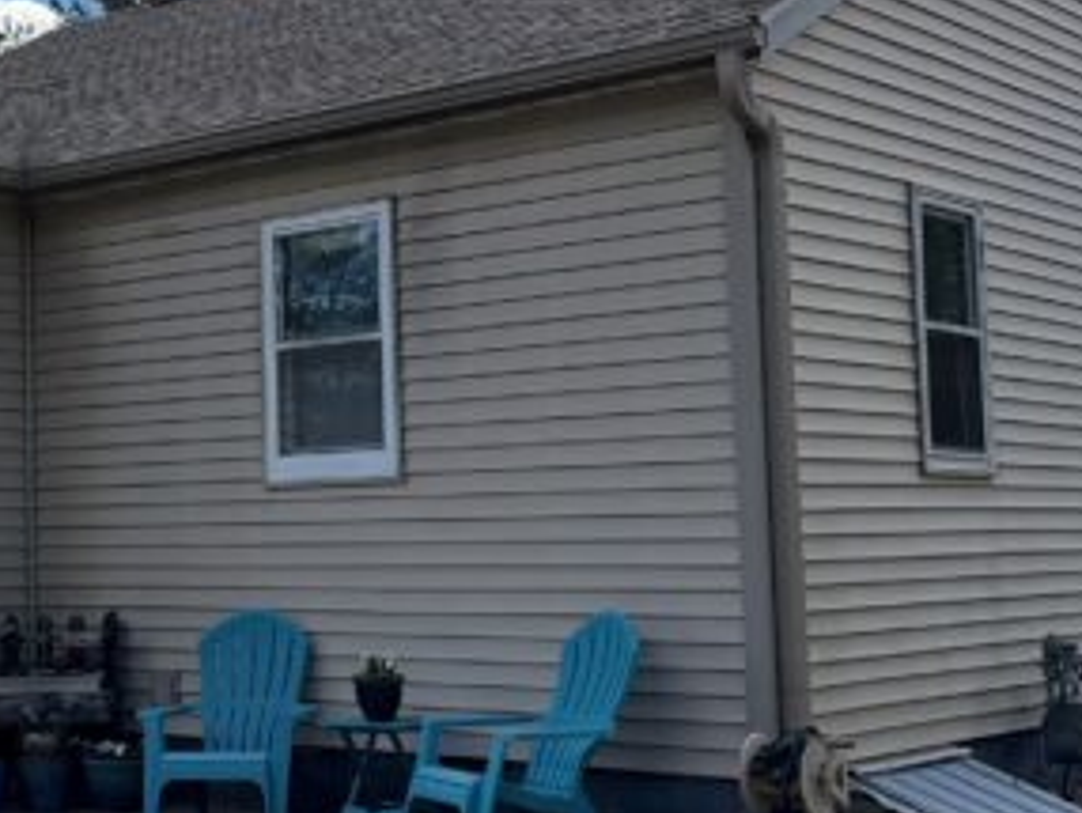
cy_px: 382
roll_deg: +0.1
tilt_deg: +4.5
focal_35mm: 49
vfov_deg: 29.7
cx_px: 95
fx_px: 1533
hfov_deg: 36.3
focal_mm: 6.76
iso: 100
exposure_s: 1/5319
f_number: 1.78
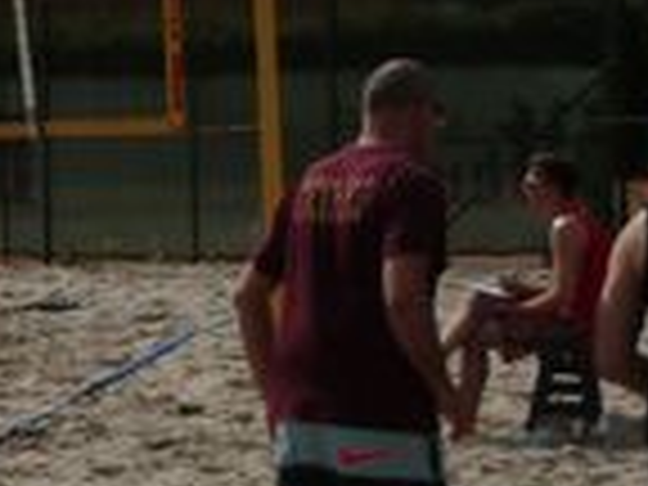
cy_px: 252
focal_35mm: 150
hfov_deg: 11.7
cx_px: -670
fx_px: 2808
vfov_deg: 9.9
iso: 50
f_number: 8
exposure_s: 1/400
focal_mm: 4.9
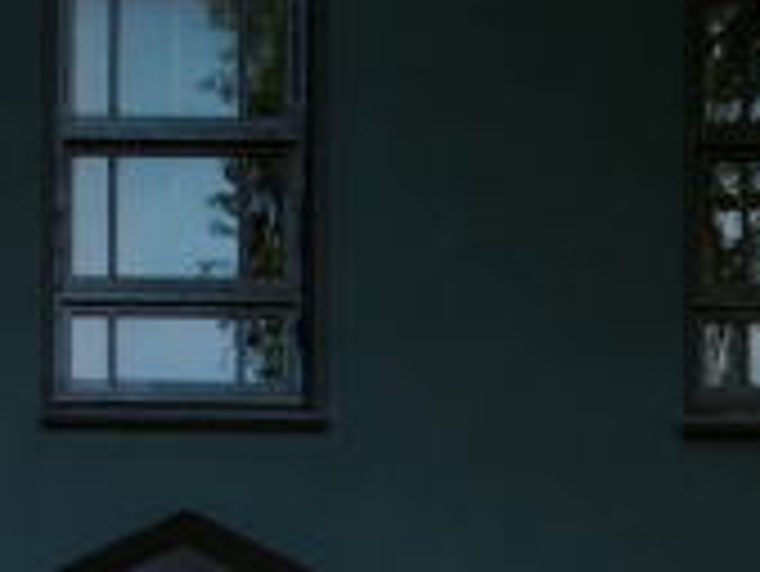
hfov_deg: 12.8
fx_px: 3230
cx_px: -324
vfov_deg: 9.2
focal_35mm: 147
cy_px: 1311
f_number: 8
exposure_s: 1/160
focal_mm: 39.6
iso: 400
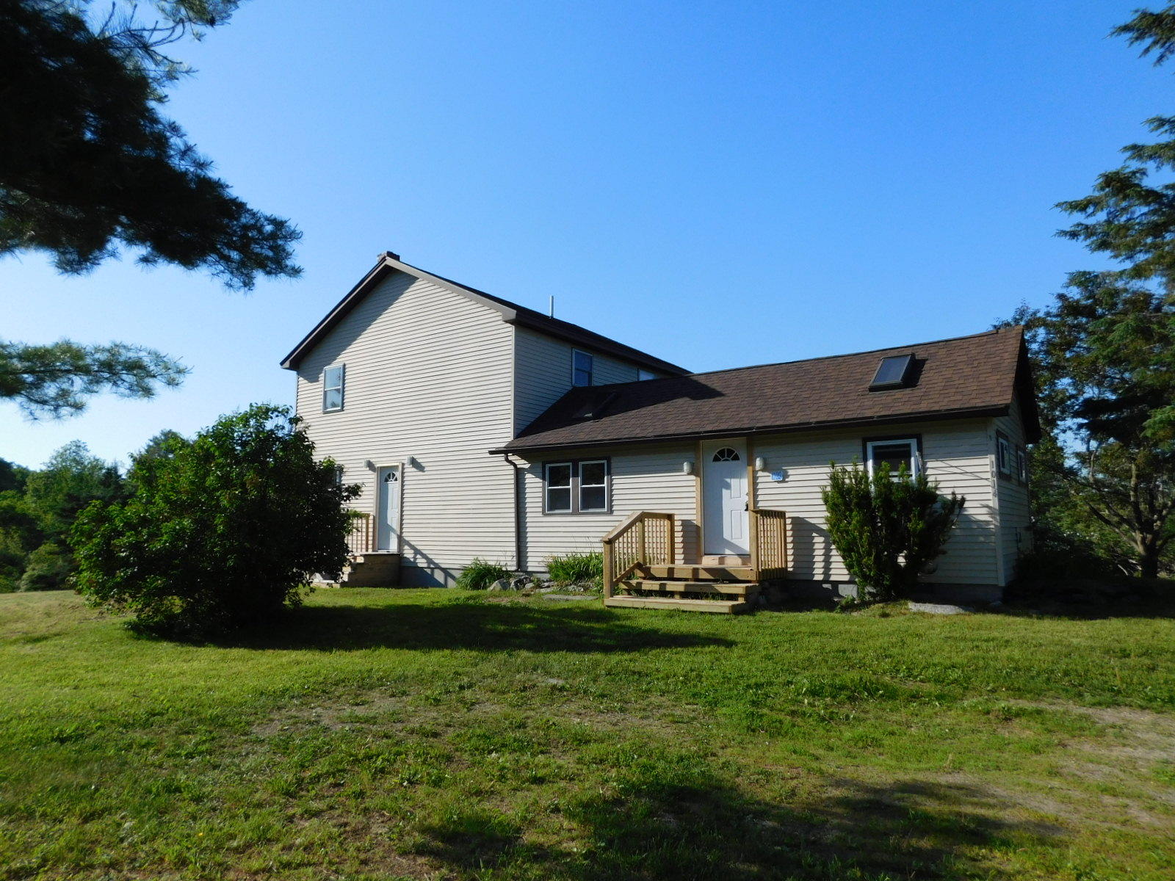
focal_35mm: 23
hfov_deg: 73.9
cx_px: 588
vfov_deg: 58.9
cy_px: 440
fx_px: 781
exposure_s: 1/400
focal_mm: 4
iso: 125
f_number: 6
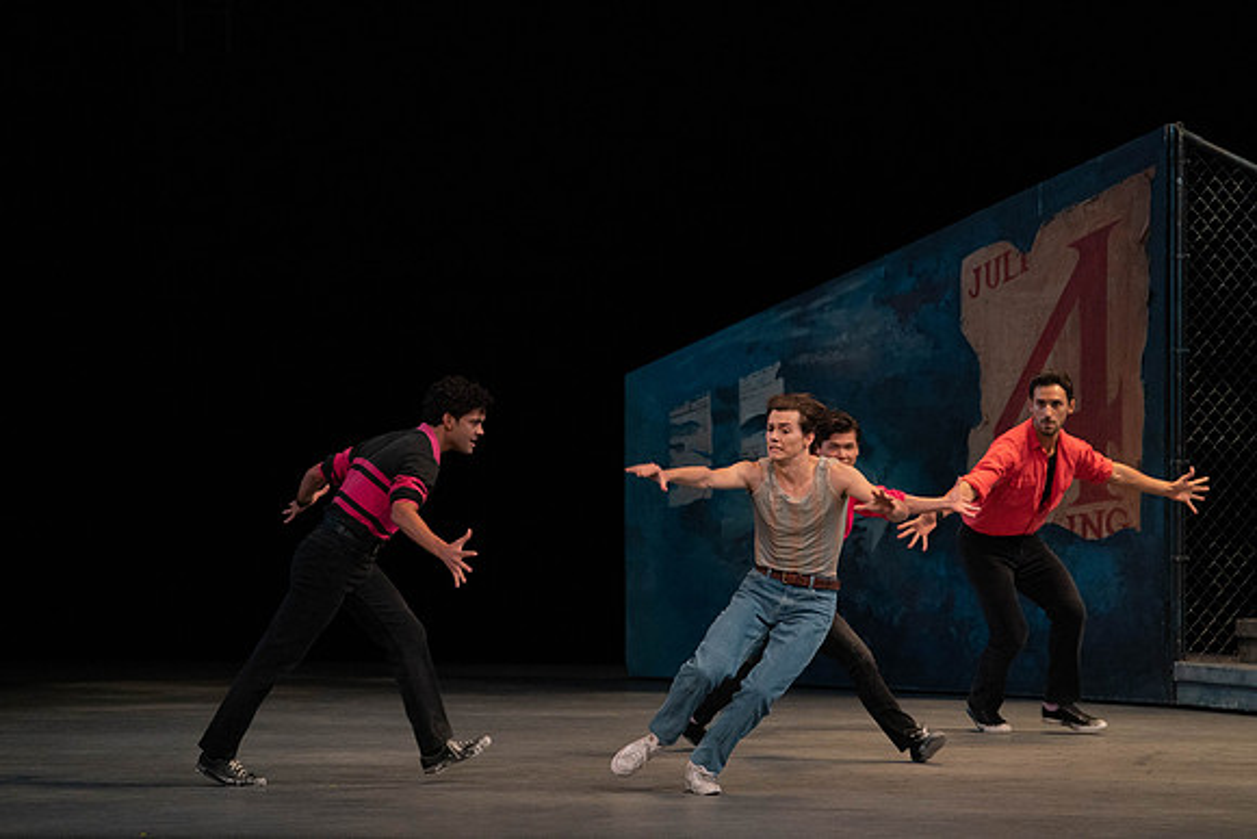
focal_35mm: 192
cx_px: 628
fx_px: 6705
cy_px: 420
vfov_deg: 7.2
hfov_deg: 10.7
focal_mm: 192
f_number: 4.5
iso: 3200
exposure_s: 1/400
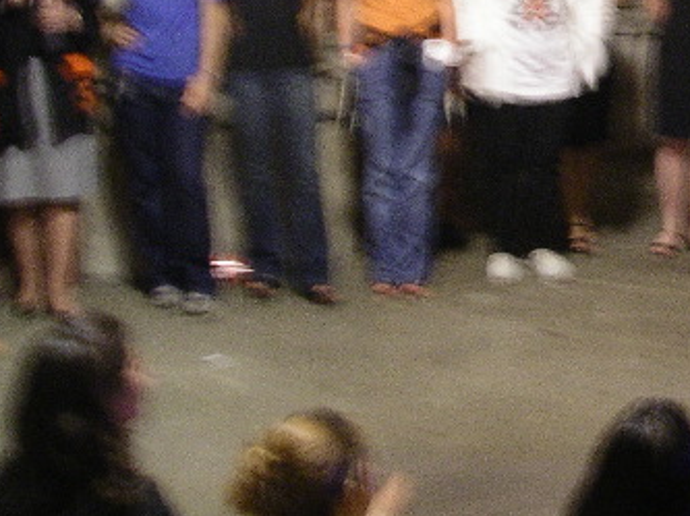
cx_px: 717
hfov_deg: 21.2
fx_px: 1772
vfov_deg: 16.3
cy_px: 15
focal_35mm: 89
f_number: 2.8
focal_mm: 7.8
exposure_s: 1/1.08
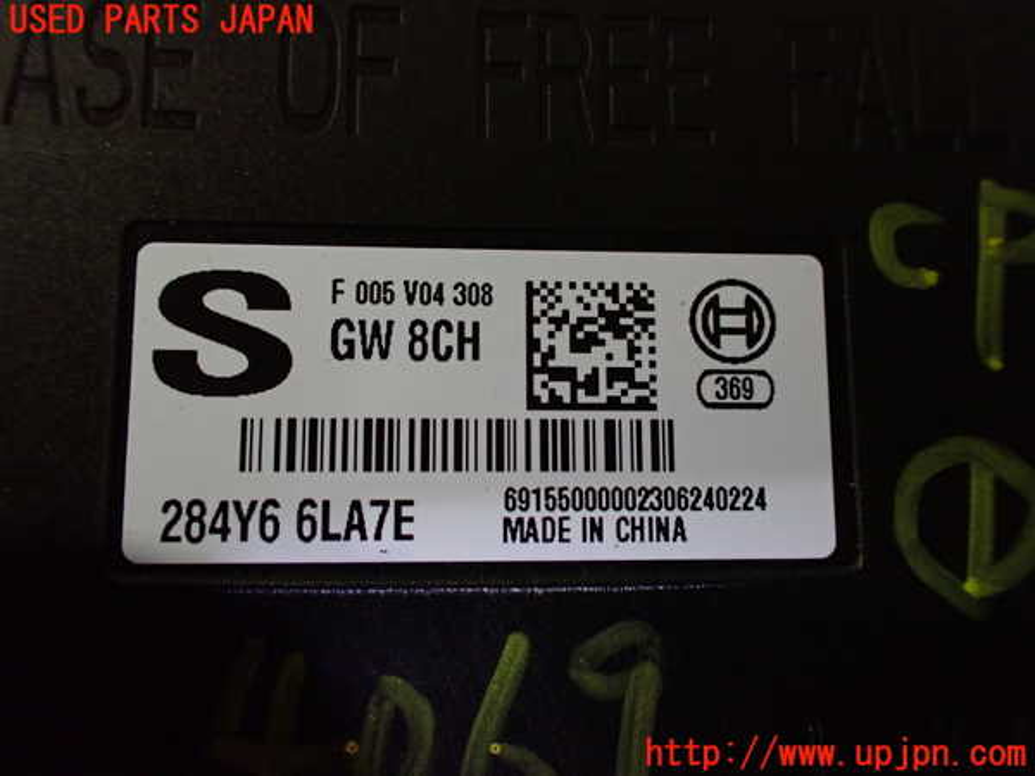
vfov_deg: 46.8
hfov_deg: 60.0
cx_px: 518
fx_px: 897
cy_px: 388
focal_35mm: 30
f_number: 2.3
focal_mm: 5.4
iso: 800
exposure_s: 1/60
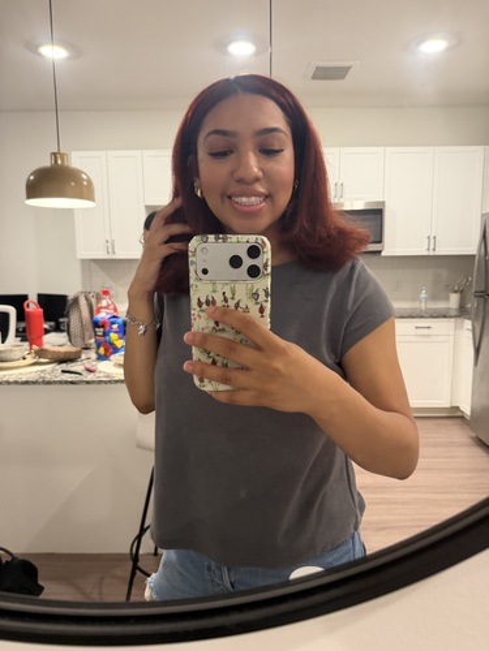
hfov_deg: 56.8
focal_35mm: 24
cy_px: 326
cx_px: 244
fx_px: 452
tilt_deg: -7.5
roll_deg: +0.8
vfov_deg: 71.6
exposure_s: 1/60
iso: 500
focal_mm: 6.76
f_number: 1.78
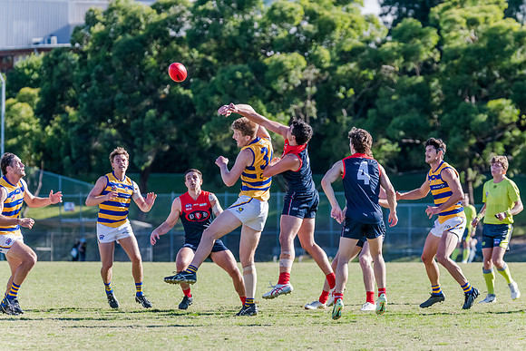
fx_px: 3836
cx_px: 275
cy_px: 167
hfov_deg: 7.8
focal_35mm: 262
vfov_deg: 5.2
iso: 1000
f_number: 5.6
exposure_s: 1/2000
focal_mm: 250
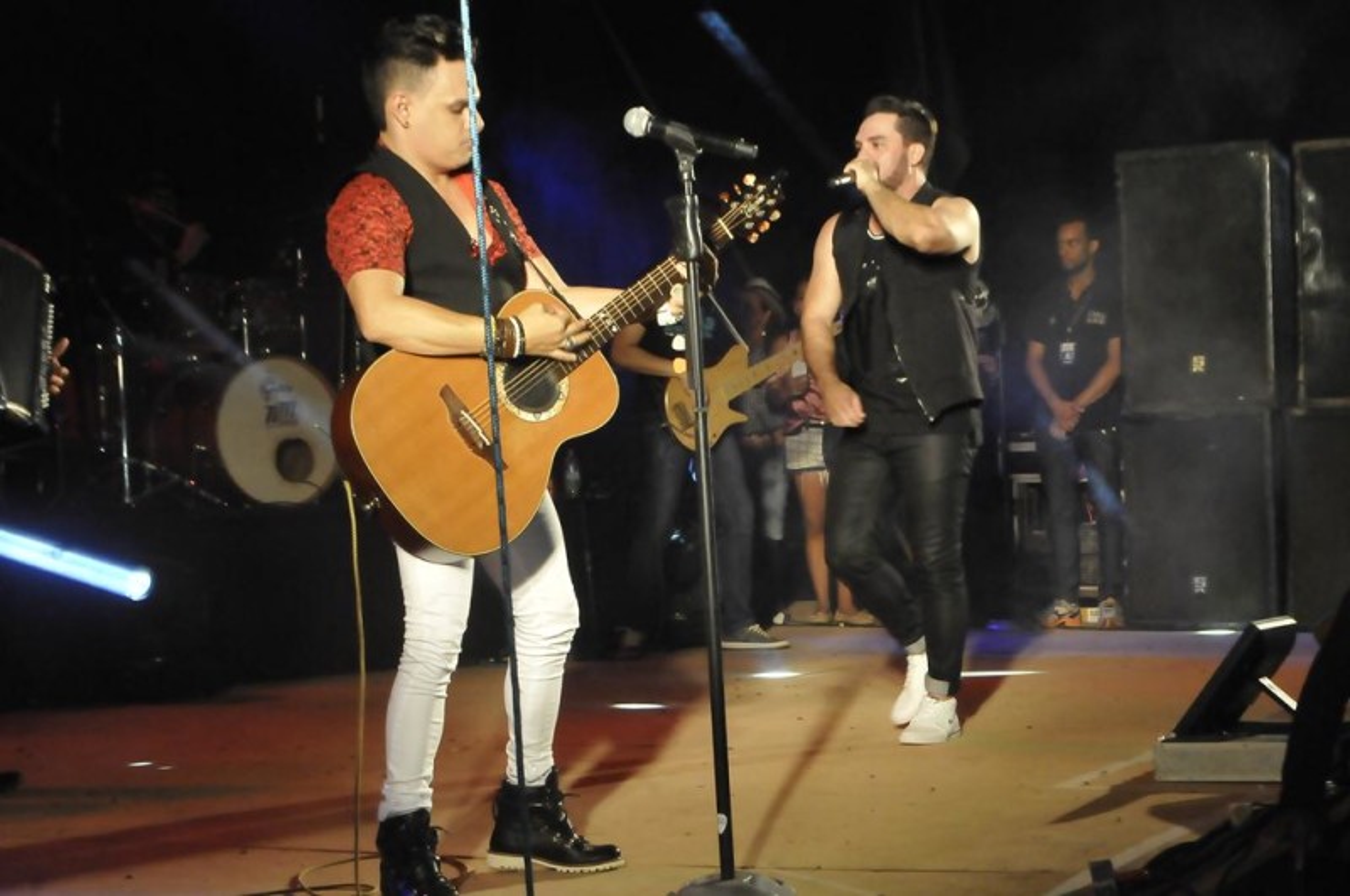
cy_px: 448
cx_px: 675
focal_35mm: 69
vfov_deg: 19.7
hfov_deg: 29.3
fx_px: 2584
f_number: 9.5
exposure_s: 1/125
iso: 3200
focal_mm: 46
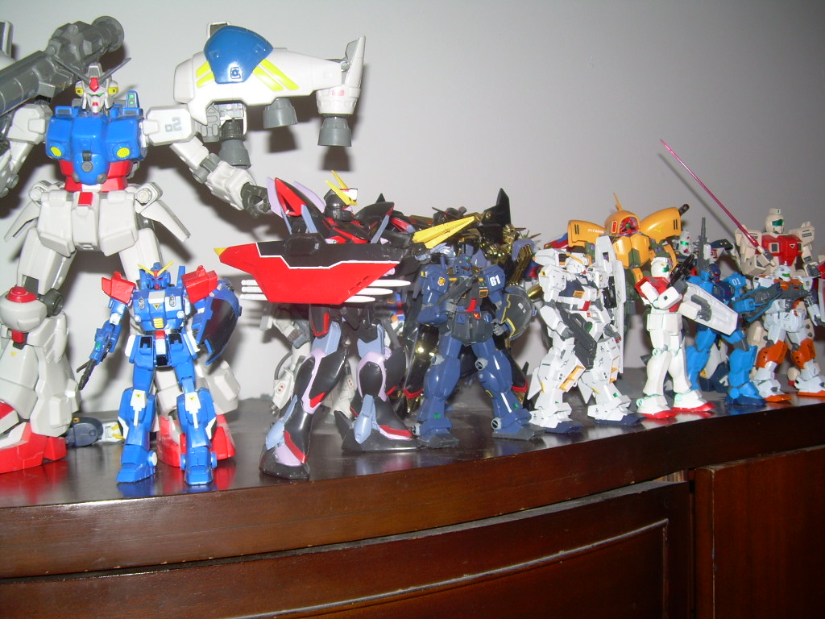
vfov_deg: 37.7
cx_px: 412
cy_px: 310
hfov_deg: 49.0
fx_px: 906
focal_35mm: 38
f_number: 2.8
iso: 50
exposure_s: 1/60
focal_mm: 6.3
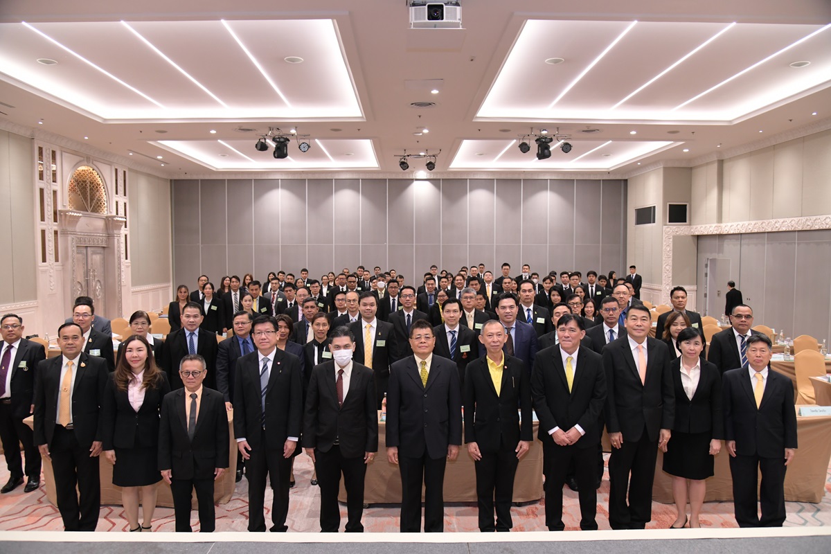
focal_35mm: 27
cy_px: 277
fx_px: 623
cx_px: 416
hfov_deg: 67.4
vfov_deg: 47.9
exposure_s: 1/80
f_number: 4.5
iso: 1600
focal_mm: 27
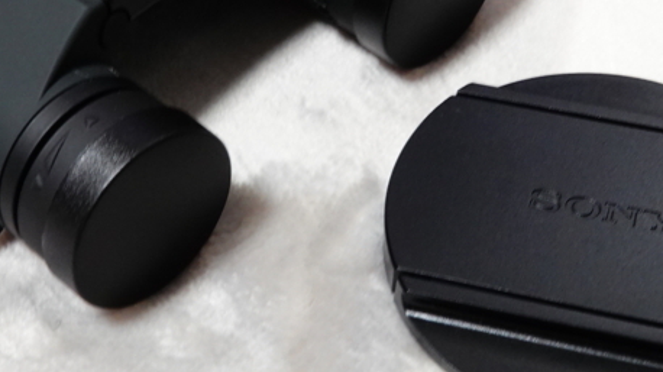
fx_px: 1441
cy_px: 114
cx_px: 371
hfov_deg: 25.9
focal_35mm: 82
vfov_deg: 14.7
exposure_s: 1/13
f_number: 5
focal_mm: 12.96
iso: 800
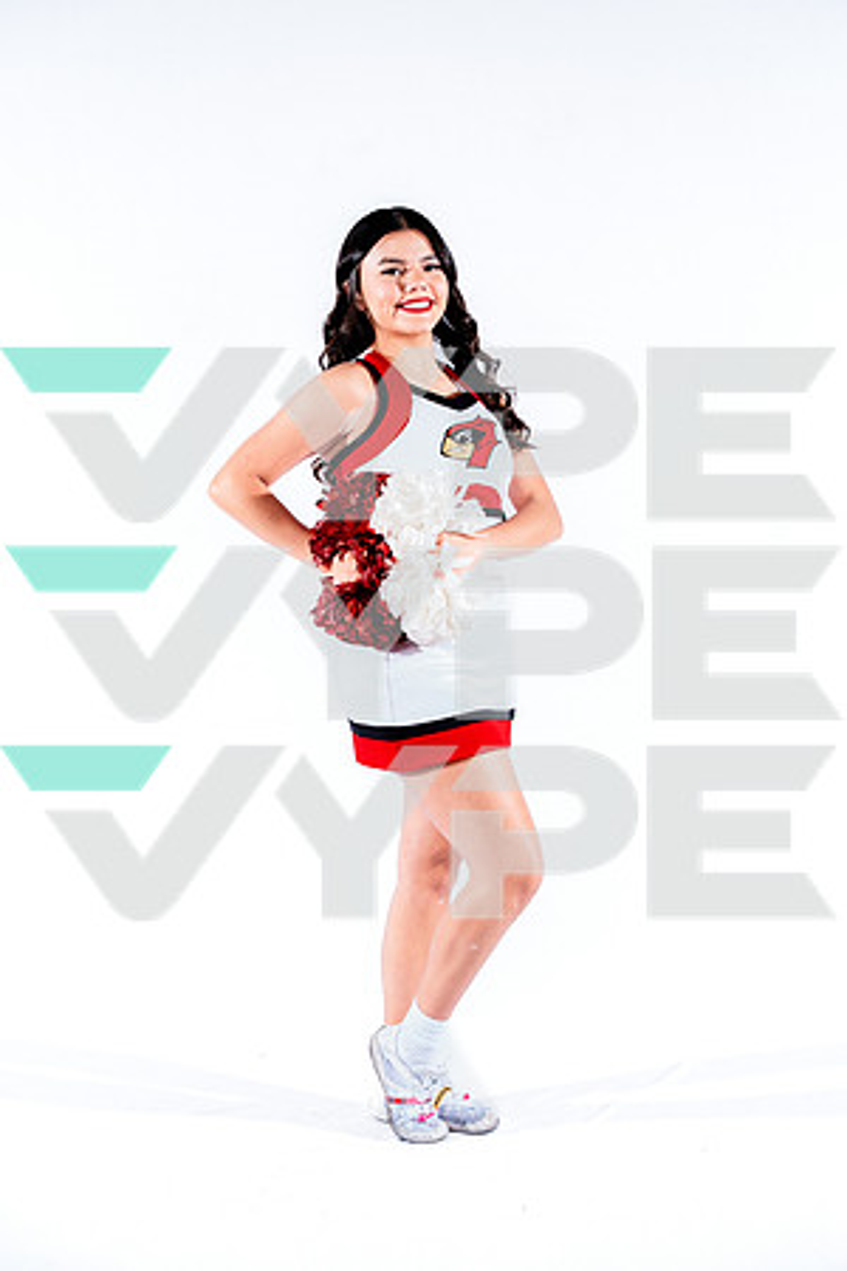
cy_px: 636
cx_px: 424
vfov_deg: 38.8
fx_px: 1803
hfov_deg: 26.4
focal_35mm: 51
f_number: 4.5
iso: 250
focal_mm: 51.1
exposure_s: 1/250
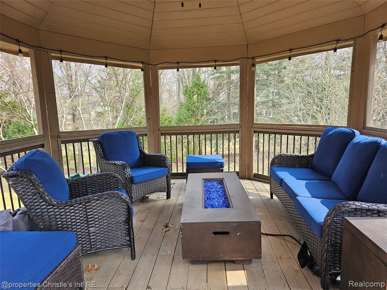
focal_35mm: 23
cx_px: 194
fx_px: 257
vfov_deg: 58.9
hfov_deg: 73.9
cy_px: 145
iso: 40
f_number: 1.7
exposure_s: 1/120
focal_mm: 6.3
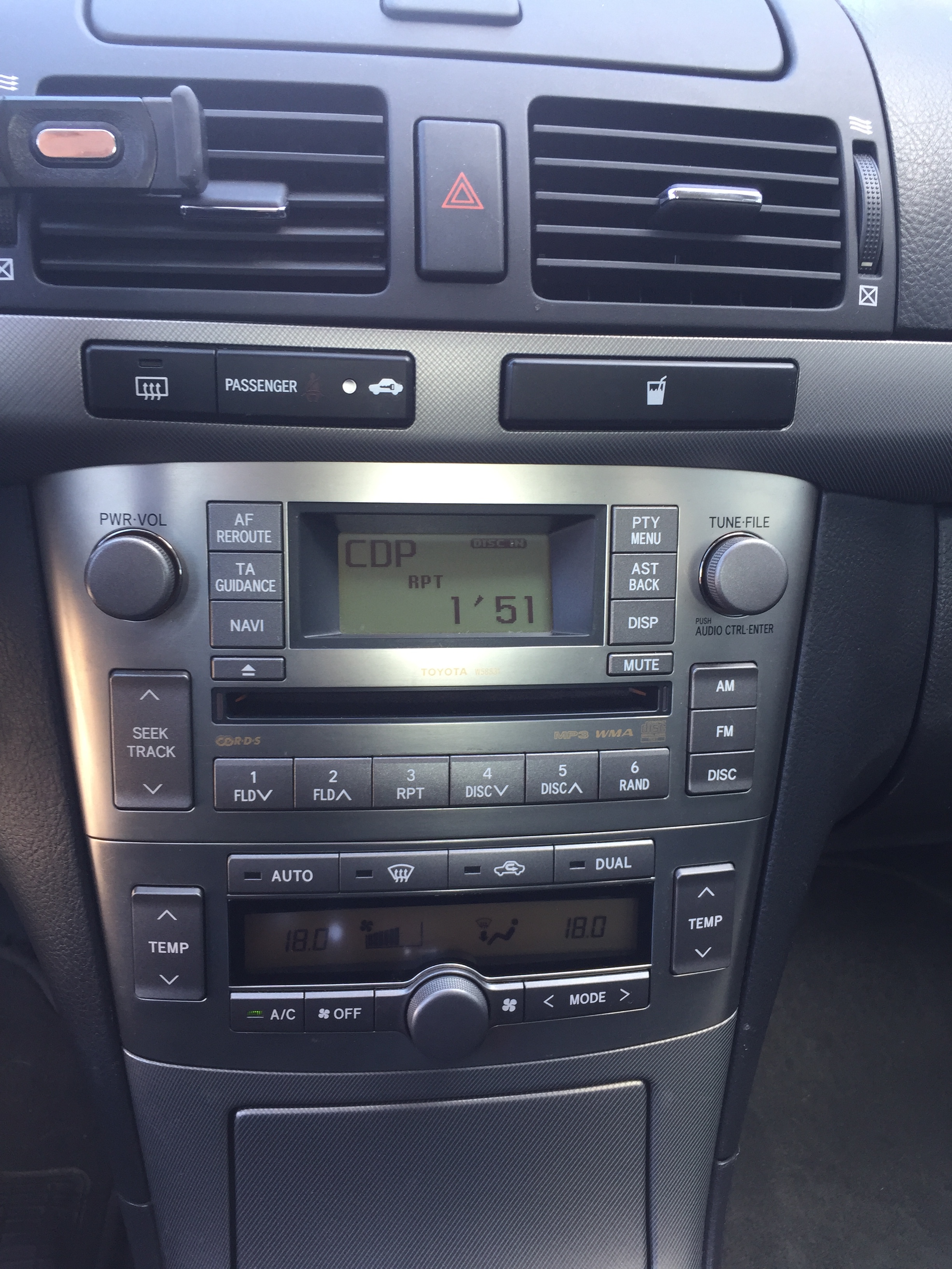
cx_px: 476
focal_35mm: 29
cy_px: 634
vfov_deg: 61.7
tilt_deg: -23.3
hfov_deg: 48.2
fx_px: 1063
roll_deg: -4.8
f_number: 2.2
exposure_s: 1/50
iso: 40
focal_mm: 4.15
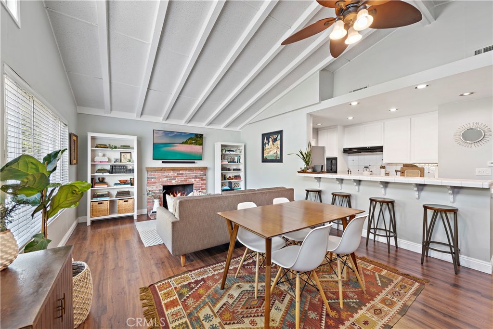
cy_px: 164
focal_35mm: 14
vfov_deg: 81.2
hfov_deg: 104.2
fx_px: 192
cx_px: 246
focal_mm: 14
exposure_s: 1.6
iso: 125
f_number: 7.1
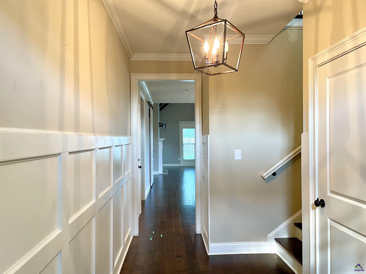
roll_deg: +0.8
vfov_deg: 53.1
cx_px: 183
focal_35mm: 26
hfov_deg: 67.3
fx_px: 275
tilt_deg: +0.9
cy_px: 137
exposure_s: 1/60
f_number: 1.6
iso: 125
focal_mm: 4.2
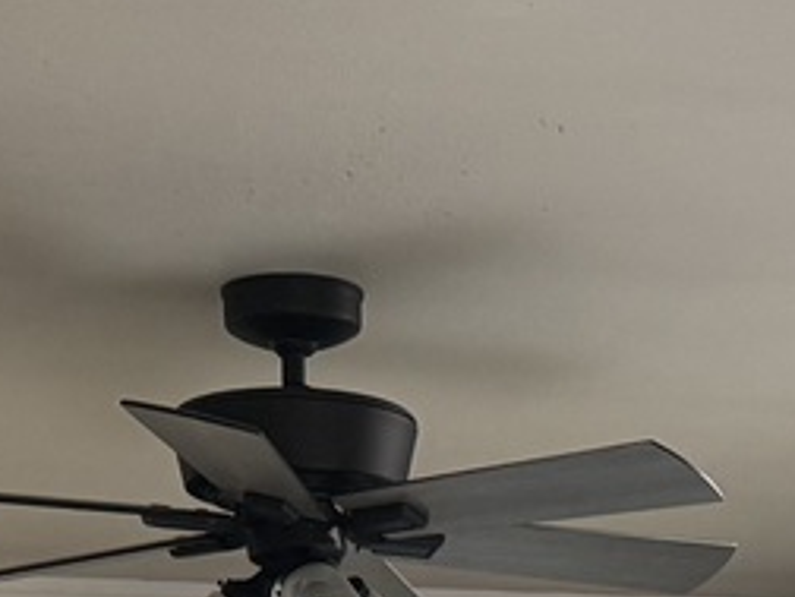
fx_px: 3146
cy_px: 1639
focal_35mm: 137
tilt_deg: -8.8
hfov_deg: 14.3
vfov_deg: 9.2
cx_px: 609
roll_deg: -0.2
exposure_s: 1/120
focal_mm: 6.76
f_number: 1.78
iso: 160
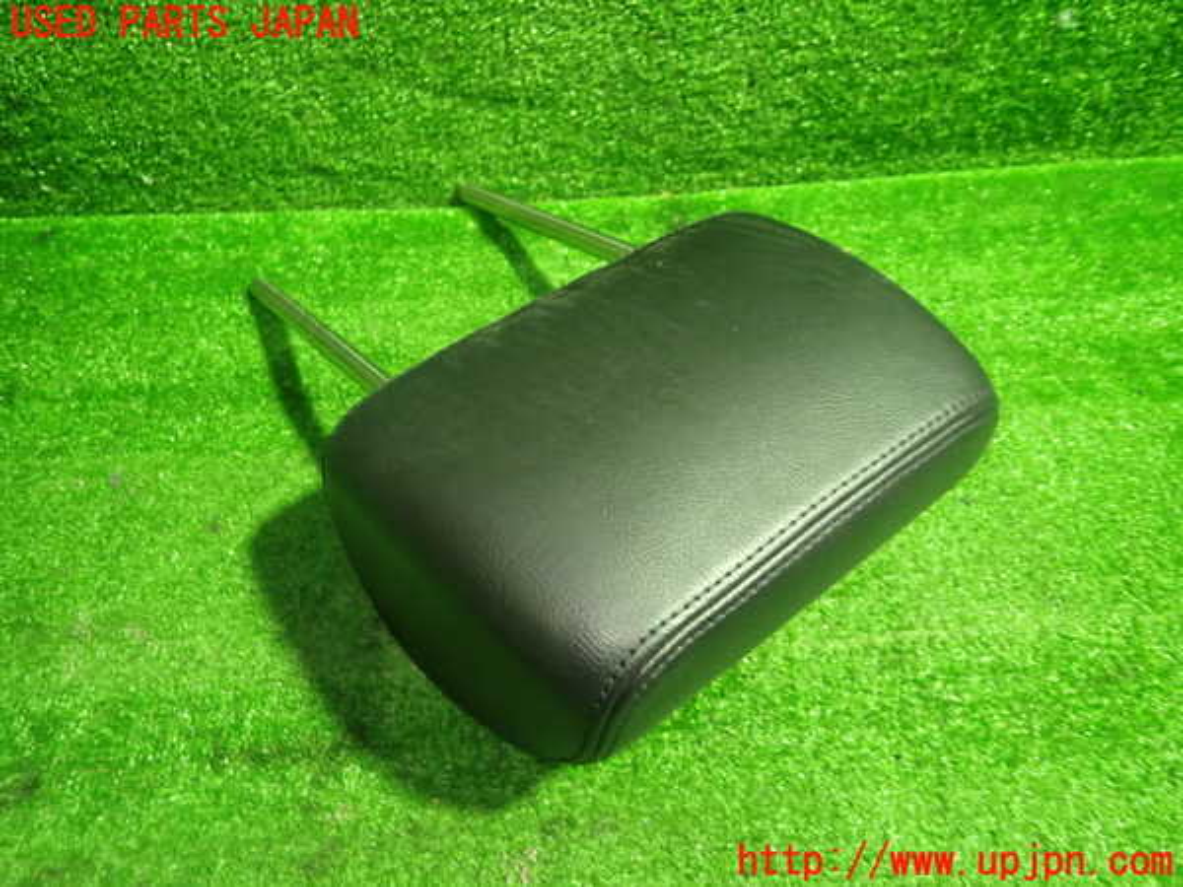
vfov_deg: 54.9
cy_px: 444
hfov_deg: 69.4
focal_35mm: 25
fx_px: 854
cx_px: 592
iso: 500
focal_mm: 4.5
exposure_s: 1/30
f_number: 2
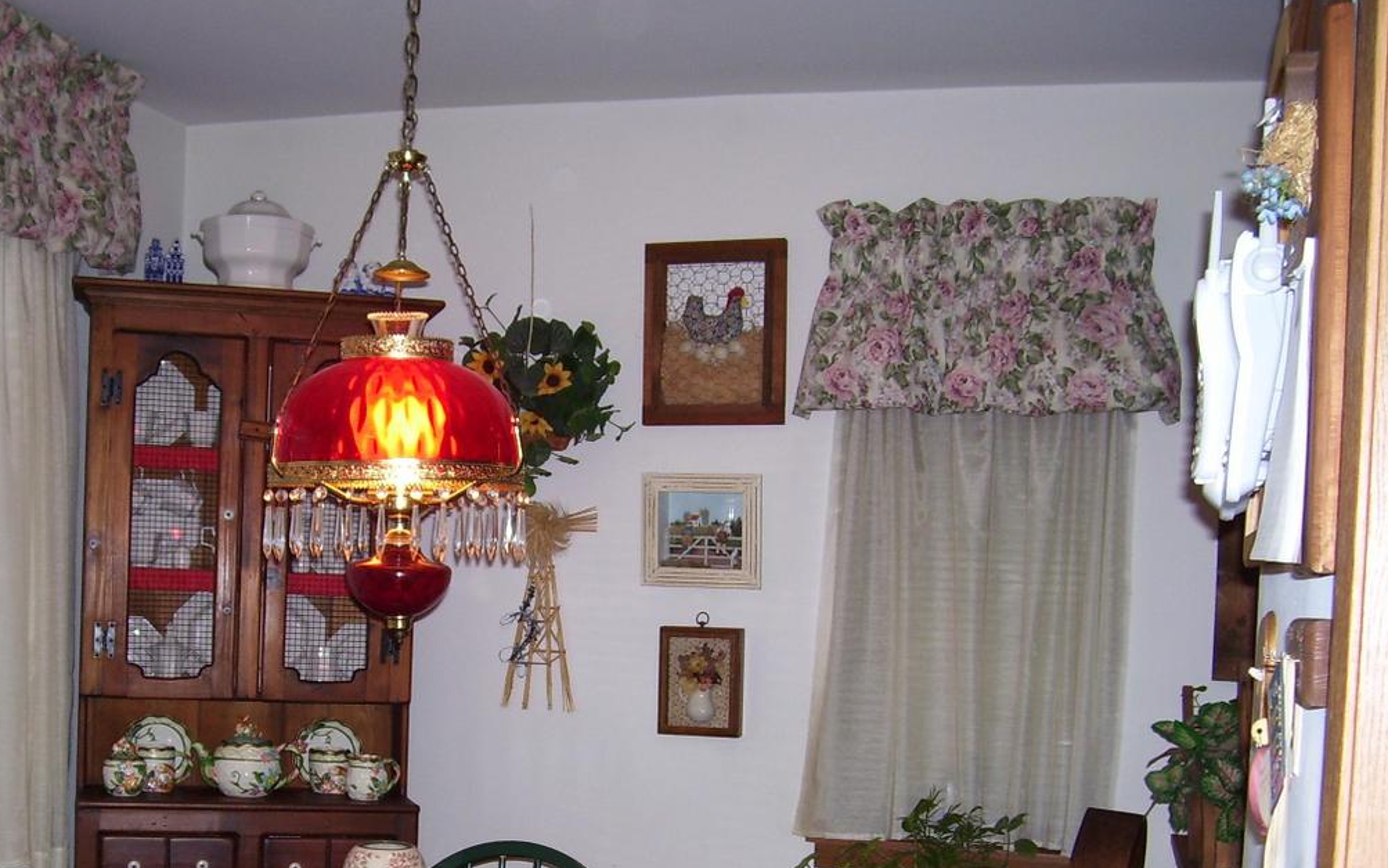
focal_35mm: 46
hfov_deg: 43.2
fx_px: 1740
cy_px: 651
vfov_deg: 27.6
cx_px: 522
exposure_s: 1/60
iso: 80
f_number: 2.7
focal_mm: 5.6
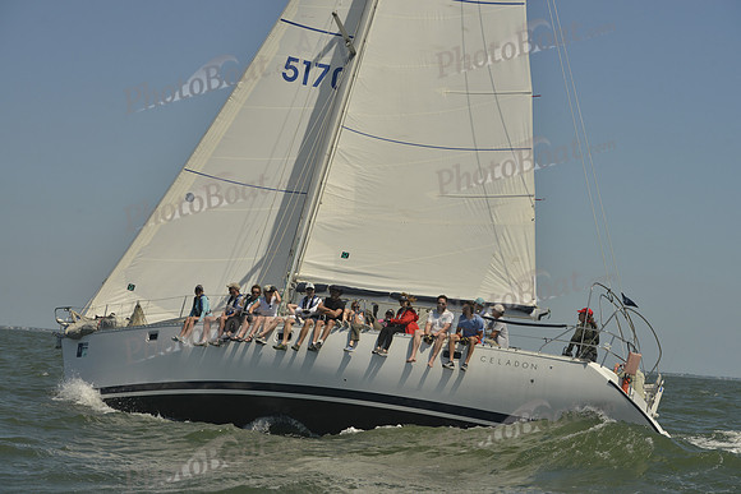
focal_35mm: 70
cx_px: 370
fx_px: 1441
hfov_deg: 28.8
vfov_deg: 19.5
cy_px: 247
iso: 280
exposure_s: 1/1000
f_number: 10
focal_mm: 70
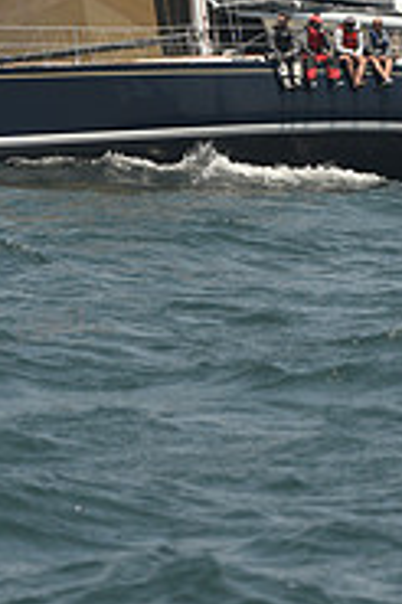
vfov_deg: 6.9
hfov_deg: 4.6
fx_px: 5000
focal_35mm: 298
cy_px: -183
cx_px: 257
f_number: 7.1
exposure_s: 1/640
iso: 250
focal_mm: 95
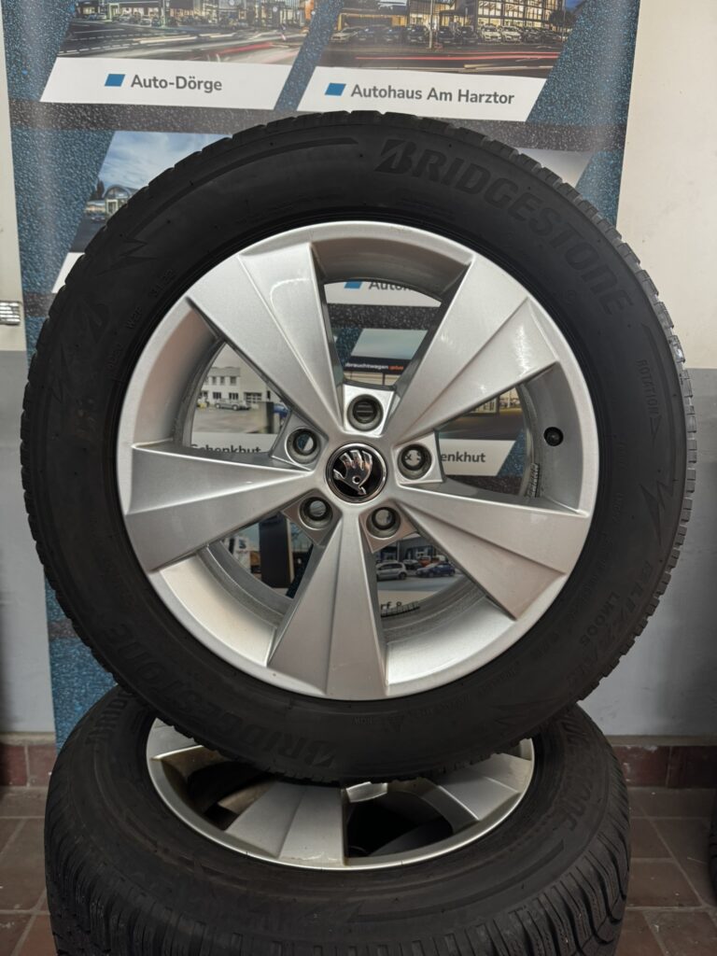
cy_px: 478
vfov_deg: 71.6
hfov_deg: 56.8
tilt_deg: -11.3
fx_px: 663
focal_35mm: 24
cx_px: 358
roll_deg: -1.4
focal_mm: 6.76
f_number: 1.78
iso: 200
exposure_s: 1/50
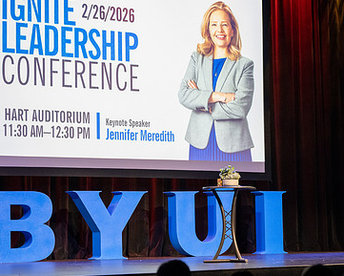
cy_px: 127
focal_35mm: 108
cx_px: 234
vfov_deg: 14.3
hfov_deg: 17.7
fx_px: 1100
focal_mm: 70
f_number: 3.2
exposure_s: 1/200
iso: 3200
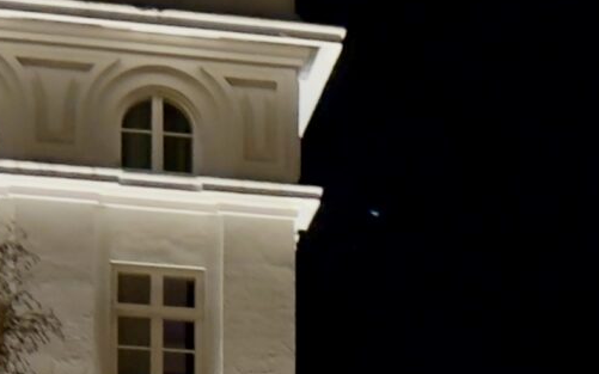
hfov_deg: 7.6
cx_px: 1400
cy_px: 807
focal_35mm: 260
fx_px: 4244
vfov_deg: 4.9
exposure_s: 1/25
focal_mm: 6.76
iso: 640
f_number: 1.78
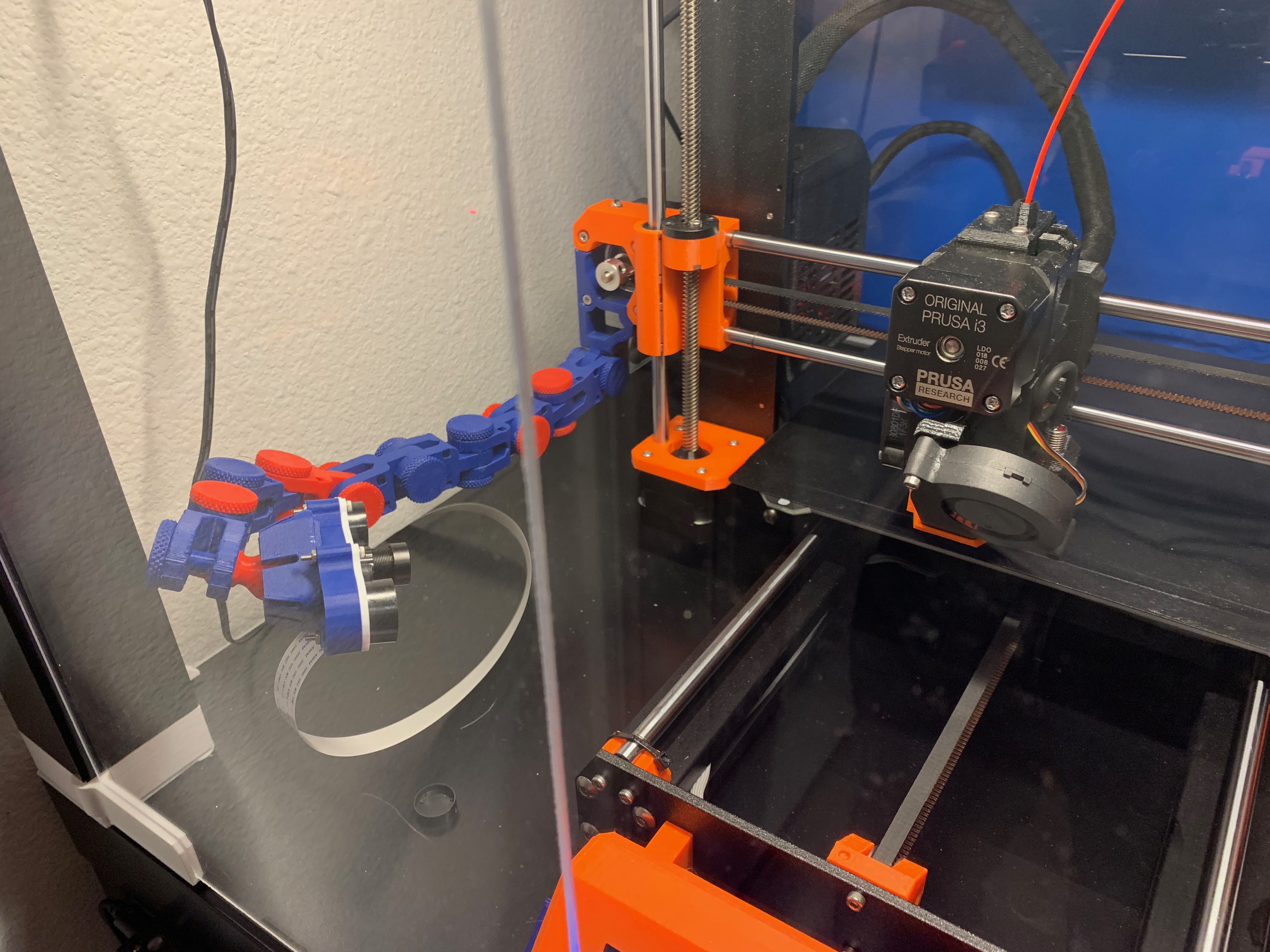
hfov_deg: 67.3
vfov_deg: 53.1
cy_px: 476
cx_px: 635
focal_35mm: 26
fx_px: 954
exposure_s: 1/60
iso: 160
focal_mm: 4.25
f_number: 1.8
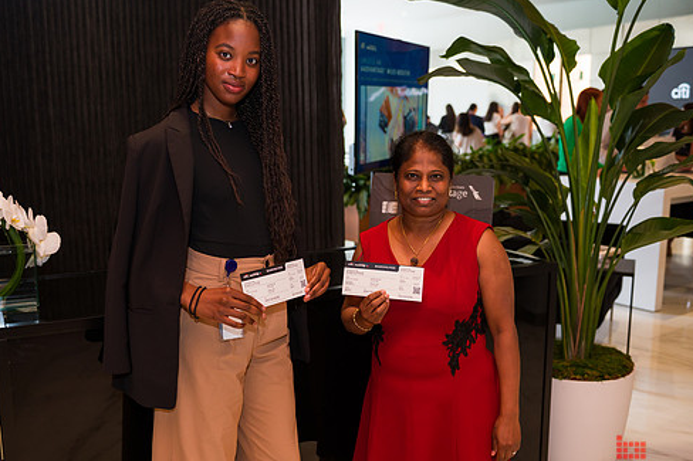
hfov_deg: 50.6
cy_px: 235
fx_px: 731
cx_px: 305
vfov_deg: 35.0
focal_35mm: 38
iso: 800
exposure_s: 1/400
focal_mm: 32
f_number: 4
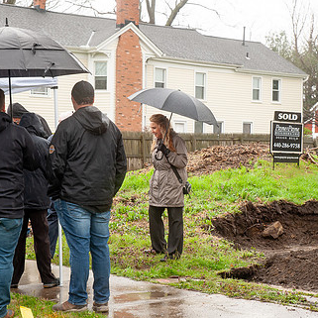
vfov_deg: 20.2
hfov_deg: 20.2
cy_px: 171
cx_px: 157
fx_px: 894
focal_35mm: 86
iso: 640
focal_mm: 56
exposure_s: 1/160
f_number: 6.3
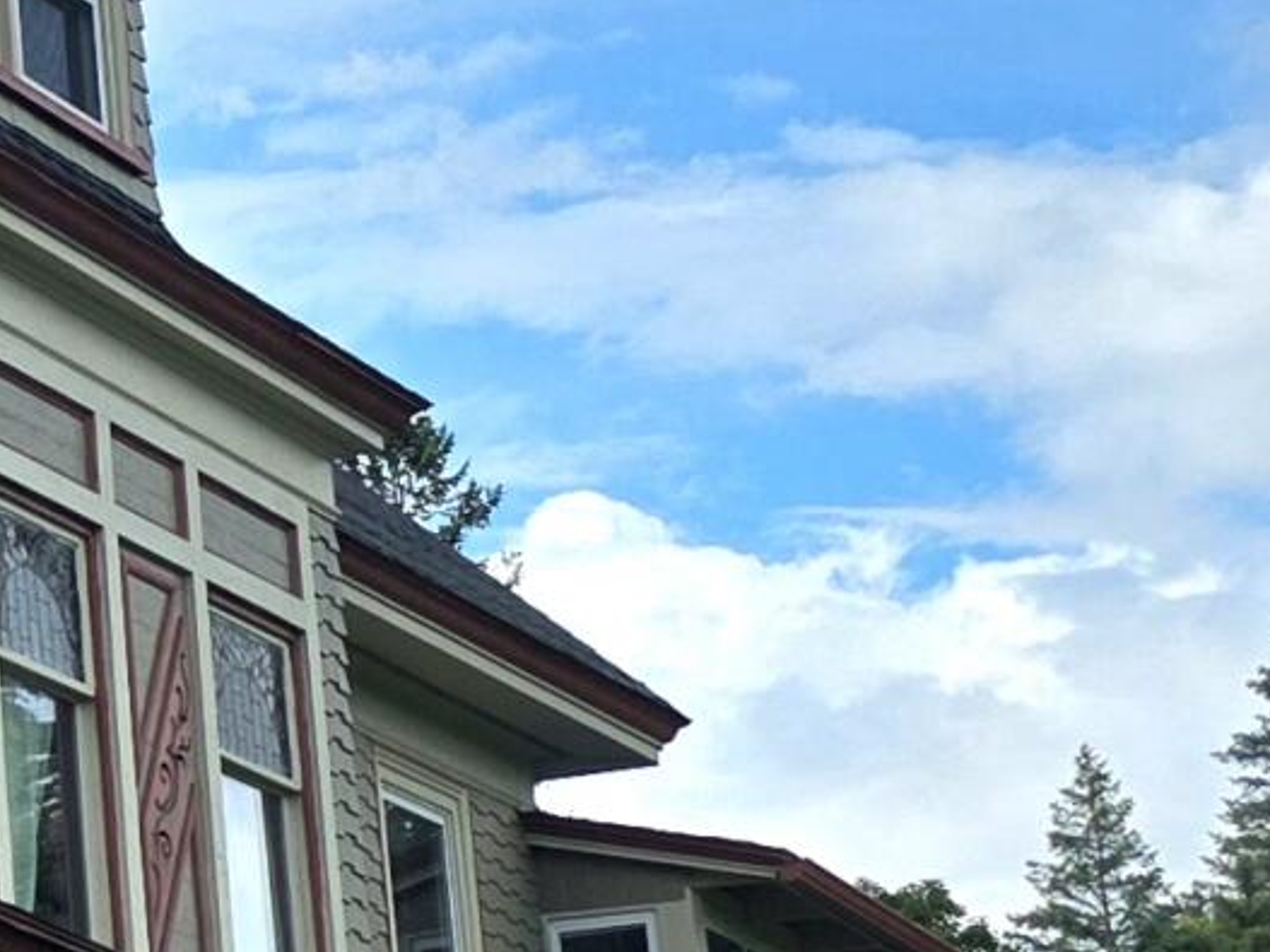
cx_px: -1287
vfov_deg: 11.3
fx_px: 4805
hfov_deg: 13.0
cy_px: 333
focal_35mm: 131
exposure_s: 1/10000
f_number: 1.7
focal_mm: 6.3
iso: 80
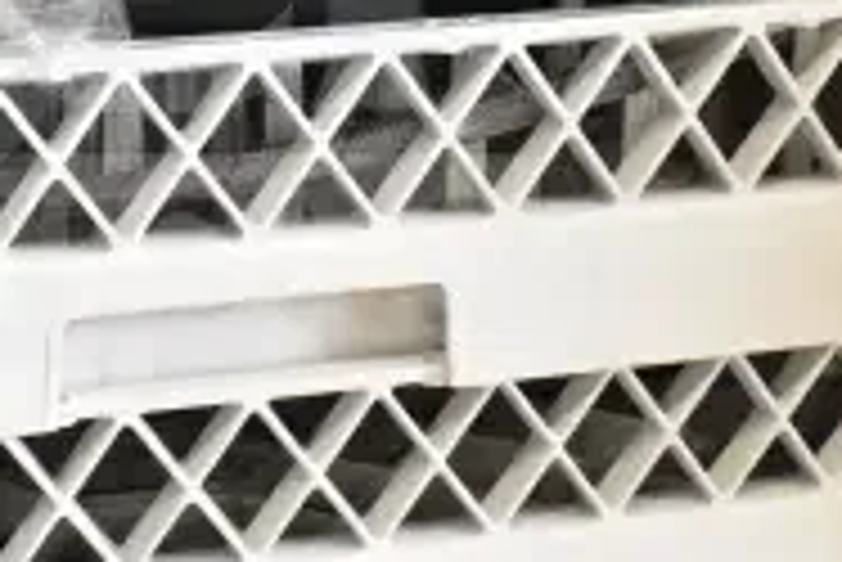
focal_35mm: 88
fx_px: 2060
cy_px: 11
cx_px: 32
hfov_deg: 22.4
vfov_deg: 15.3
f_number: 6.3
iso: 6400
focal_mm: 18
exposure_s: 1/160
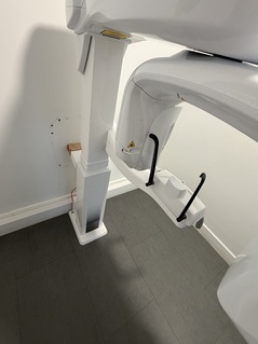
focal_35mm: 17
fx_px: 169
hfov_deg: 74.6
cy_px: 156
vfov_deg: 90.8
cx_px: 135
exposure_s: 1/50
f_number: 2.2
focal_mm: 2.22
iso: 250
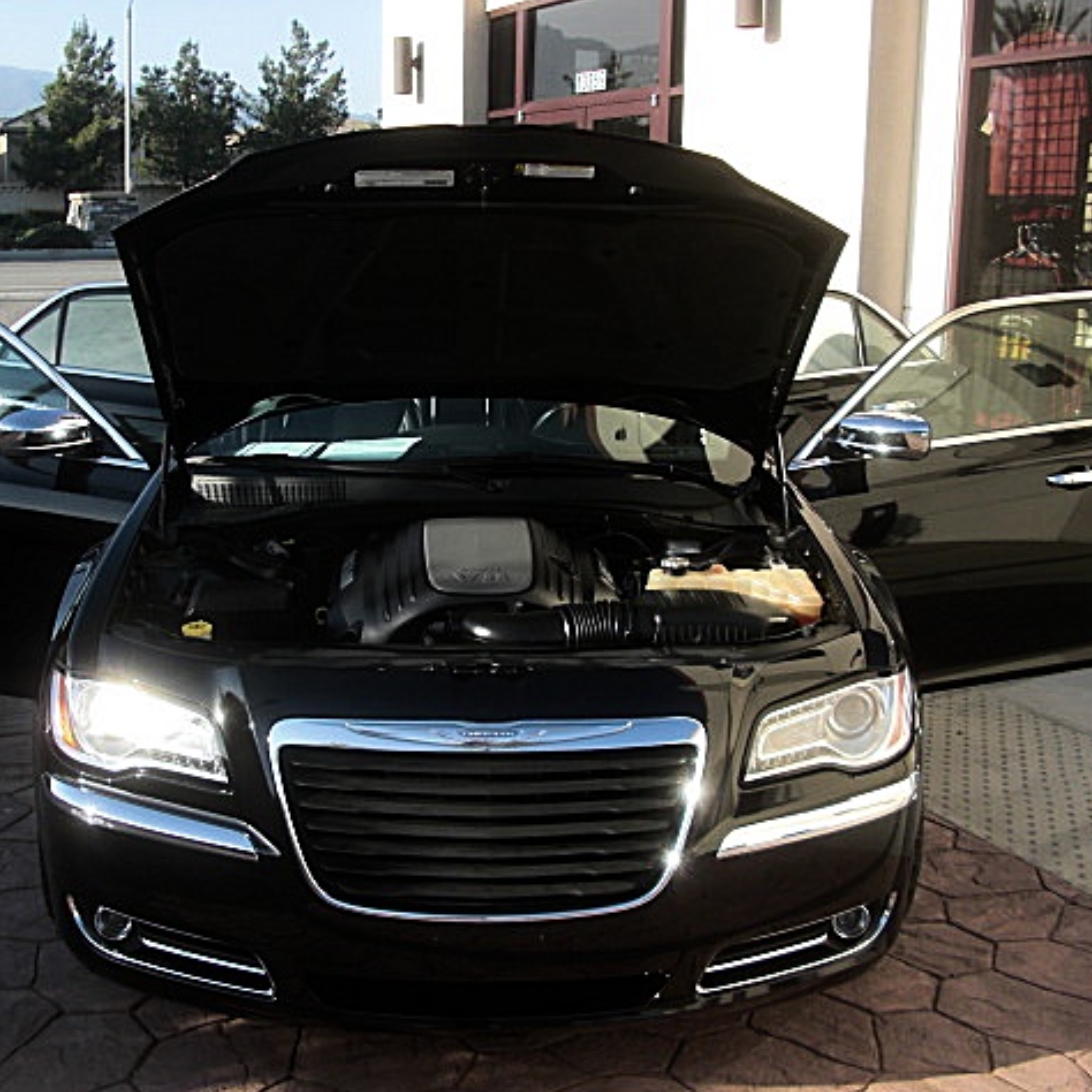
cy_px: 548
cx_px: 456
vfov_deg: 39.2
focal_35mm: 43
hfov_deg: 39.1
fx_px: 1535
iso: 50
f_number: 2.8
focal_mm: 6.3
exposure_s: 1/320
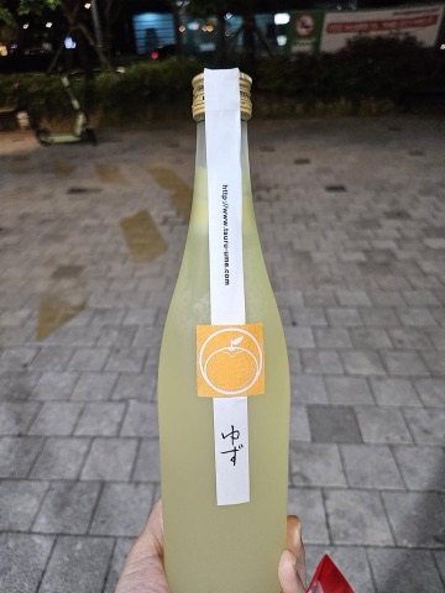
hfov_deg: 58.9
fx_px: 394
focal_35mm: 23
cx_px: 222
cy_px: 296
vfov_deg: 73.9
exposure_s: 1/120
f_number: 1.8
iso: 500
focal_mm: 5.4
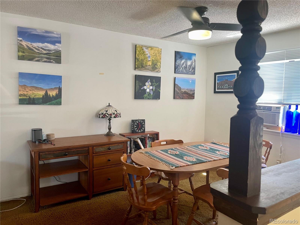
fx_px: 225
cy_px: 112
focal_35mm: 26
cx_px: 150
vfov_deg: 53.1
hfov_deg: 67.3
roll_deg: +0.0
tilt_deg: -4.2
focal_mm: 4.2
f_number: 1.6
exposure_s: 1/60
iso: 100
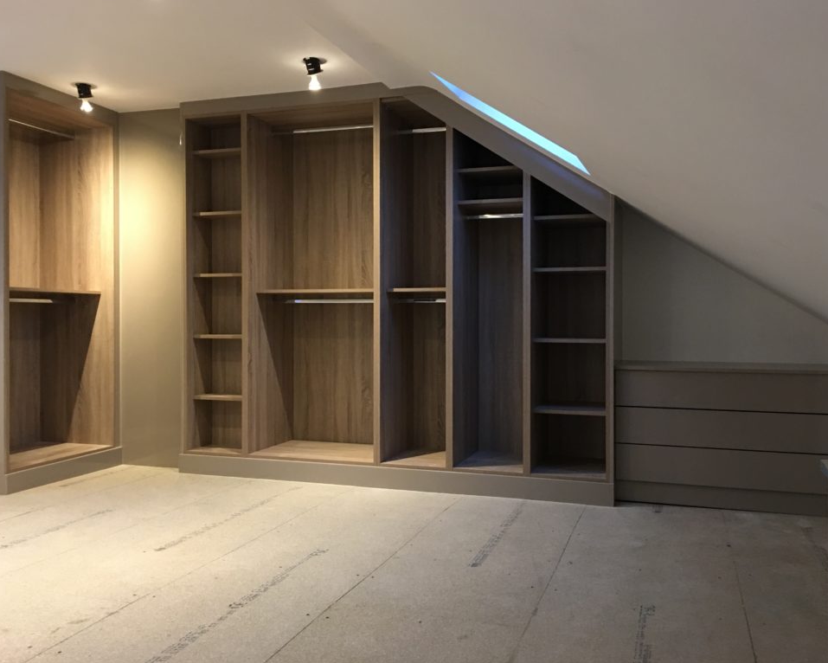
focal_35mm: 31
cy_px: 326
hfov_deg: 57.2
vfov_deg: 47.1
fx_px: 760
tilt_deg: +0.4
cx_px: 417
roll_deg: +0.7
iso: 80
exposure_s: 1/10
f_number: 2.2
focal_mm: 4.15
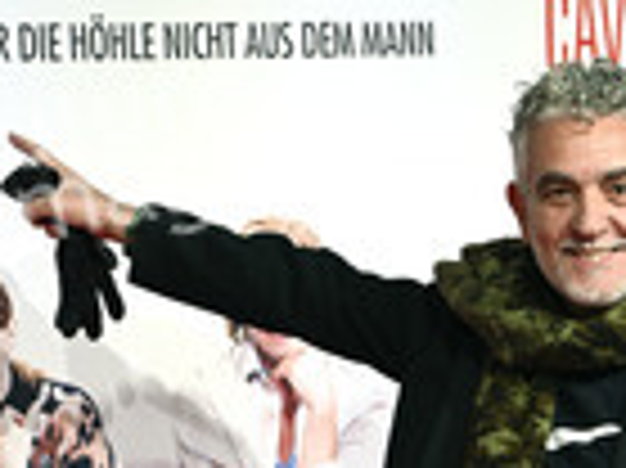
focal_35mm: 191
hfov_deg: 10.3
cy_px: 850
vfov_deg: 7.5
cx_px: 522
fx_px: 3451
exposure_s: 1/200
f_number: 6
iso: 1250
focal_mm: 69
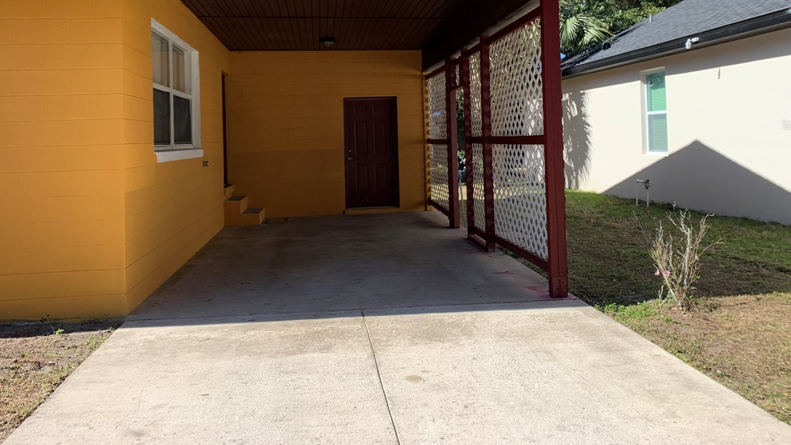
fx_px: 650
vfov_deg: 37.1
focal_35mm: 31
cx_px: 400
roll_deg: +2.4
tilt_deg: +0.2
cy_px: 125
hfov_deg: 62.6
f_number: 1.8
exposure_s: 1/1427
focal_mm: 4.25
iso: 25
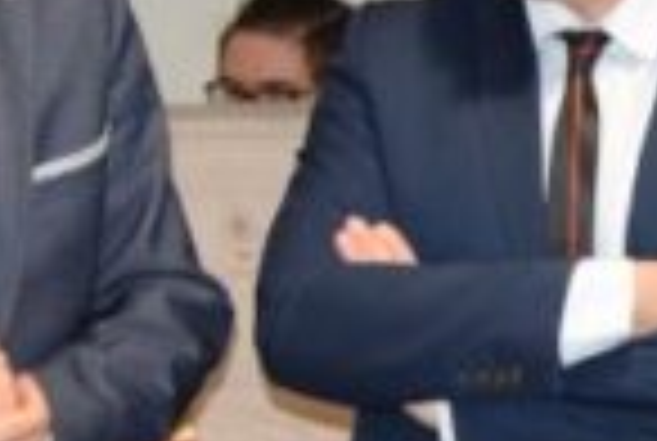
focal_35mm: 252
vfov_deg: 5.5
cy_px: -86
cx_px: 1359
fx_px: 4608
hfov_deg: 7.8
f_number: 4.2
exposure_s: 1/60
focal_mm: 32
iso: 1800
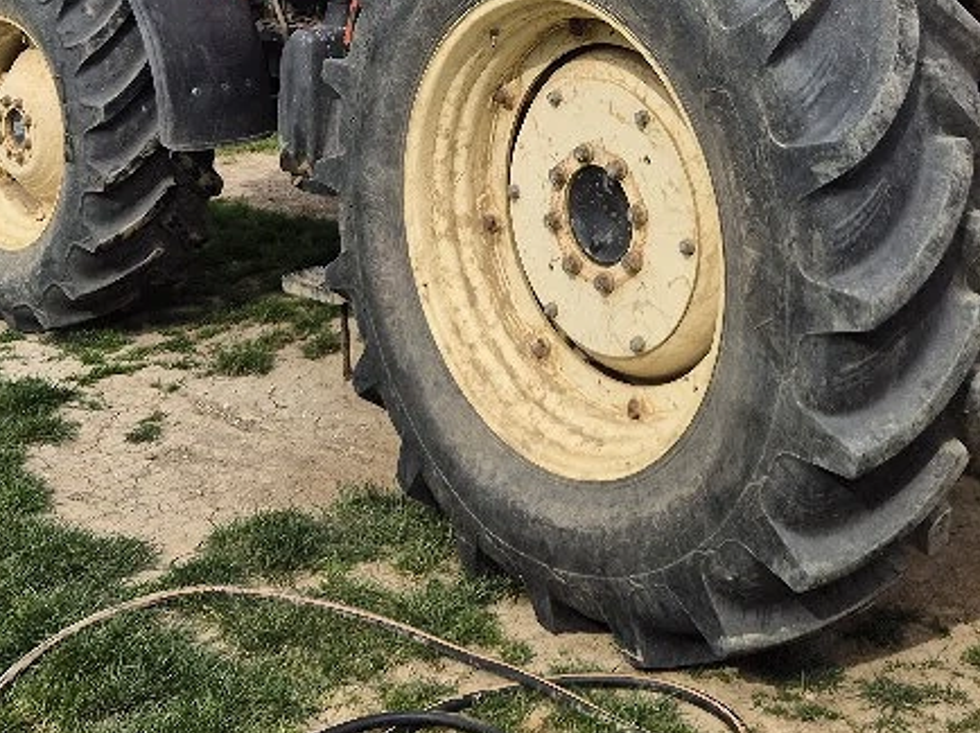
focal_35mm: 53
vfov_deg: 25.4
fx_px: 1500
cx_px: 576
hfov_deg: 36.1
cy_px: -88
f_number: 1.8
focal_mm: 5.4
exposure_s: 1/2000
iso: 25
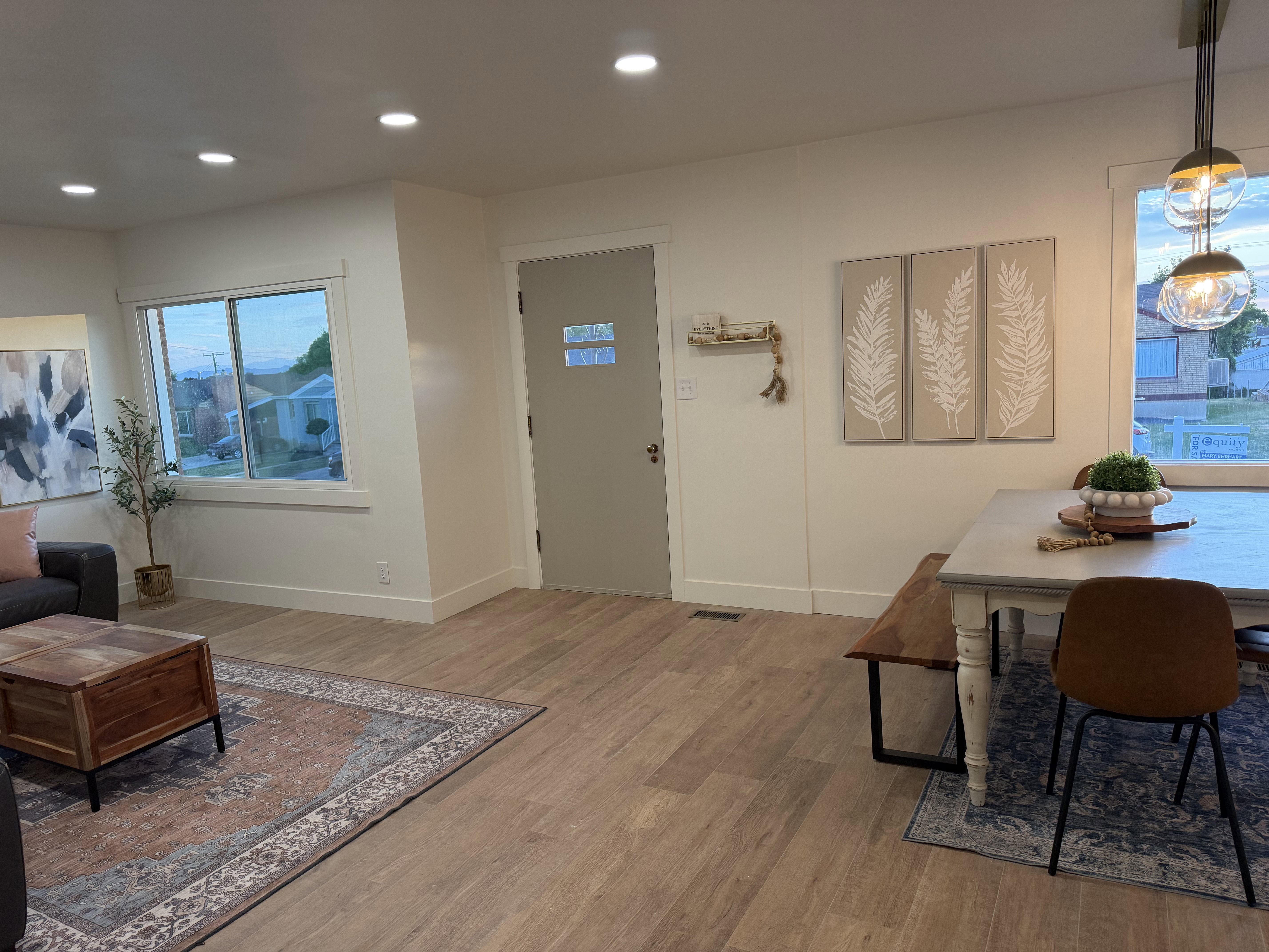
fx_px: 880
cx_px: 634
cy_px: 476
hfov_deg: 71.6
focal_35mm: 24
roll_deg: +3.9
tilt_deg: -7.9
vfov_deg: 56.8
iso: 200
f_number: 1.78
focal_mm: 6.76
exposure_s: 1/217
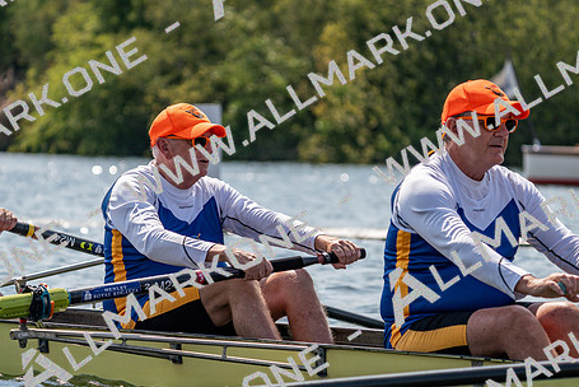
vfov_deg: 5.4
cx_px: 280
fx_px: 4104
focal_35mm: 255
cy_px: 207
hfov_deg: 8.1
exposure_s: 1/1600
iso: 200
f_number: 5.6
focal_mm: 200
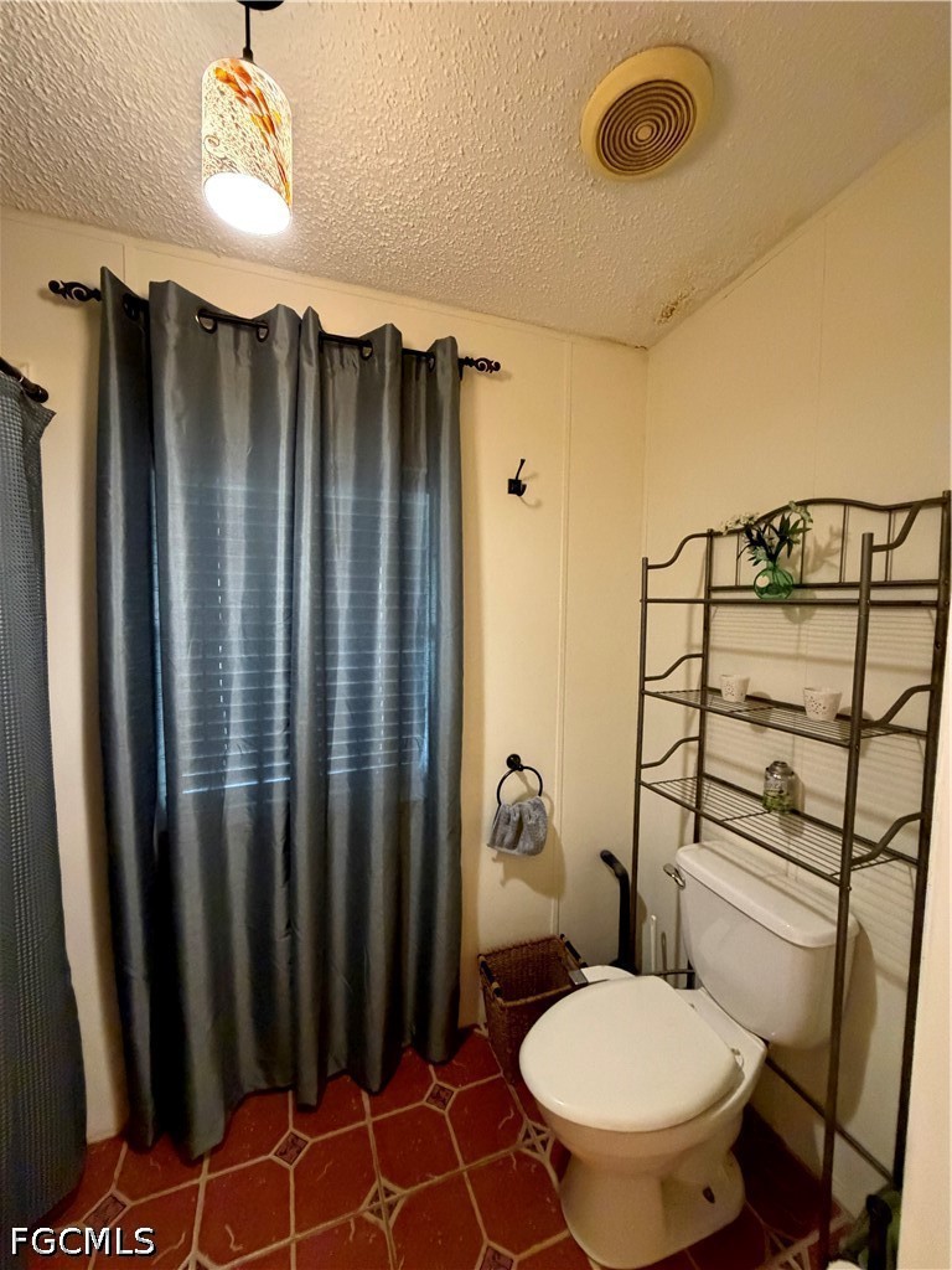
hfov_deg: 85.7
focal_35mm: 14
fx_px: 513
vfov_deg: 102.1
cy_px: 635
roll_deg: -0.5
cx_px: 476
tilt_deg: -3.9
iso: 800
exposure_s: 1/60
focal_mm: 2.22
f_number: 2.2
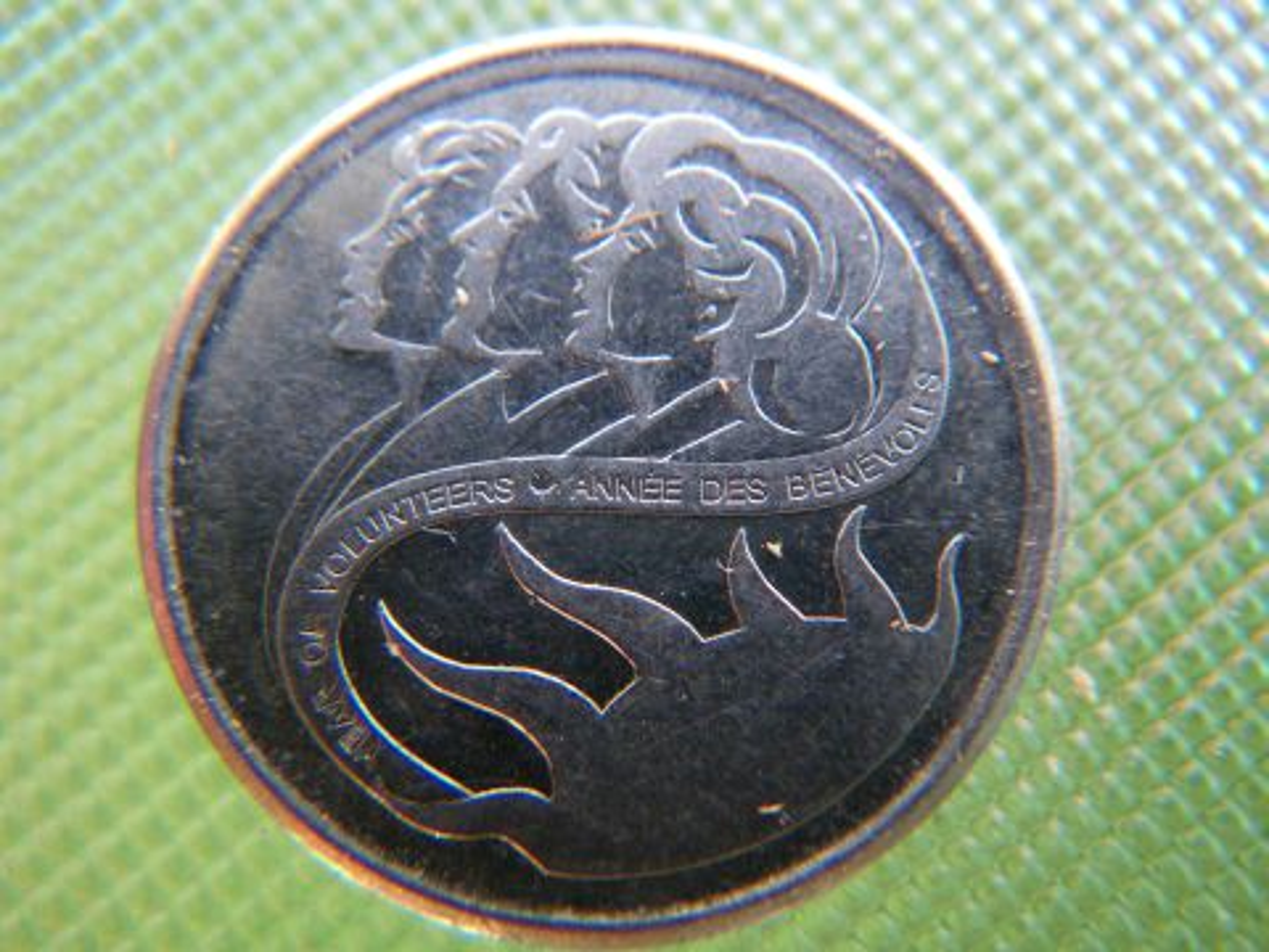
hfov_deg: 54.0
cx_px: 634
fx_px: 1246
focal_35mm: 34
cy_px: 476
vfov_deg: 41.8
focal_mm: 6.1
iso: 320
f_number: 3.8
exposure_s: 1/50
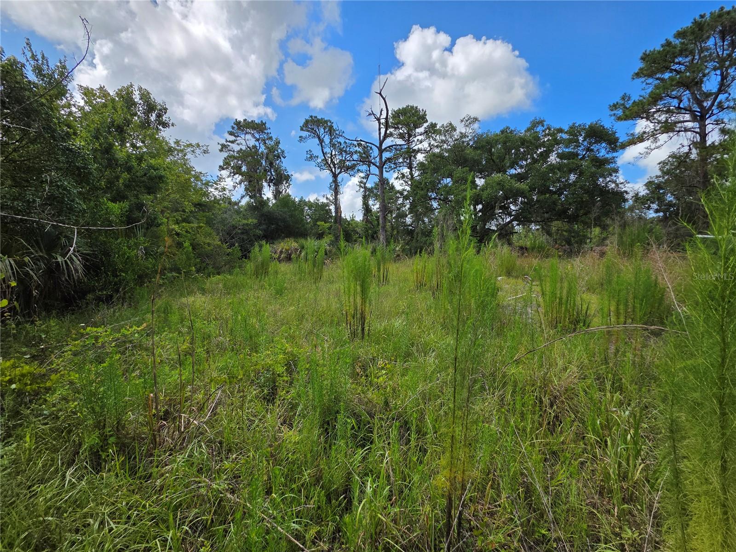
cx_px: 368
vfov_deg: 89.9
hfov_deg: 106.2
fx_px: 276
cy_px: 276
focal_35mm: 13
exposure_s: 1/1973
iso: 40
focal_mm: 2.2
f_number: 1.9
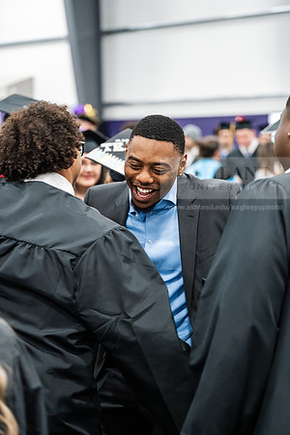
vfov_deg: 27.7
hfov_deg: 18.7
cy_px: 218
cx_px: 145
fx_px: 882
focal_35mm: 73
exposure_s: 1/200
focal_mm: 73
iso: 4000
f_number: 2.8
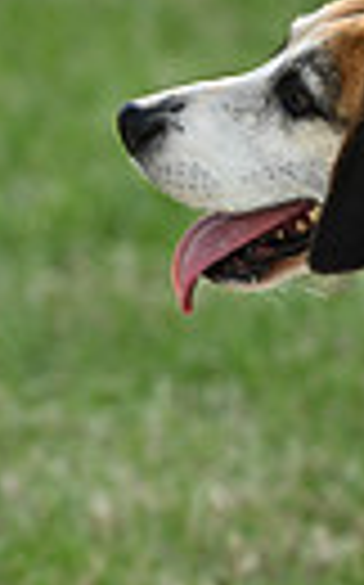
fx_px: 11915
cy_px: 488
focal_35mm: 749
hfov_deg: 1.7
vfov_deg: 2.8
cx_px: 1070
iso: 320
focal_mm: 165
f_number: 4.5
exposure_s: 1/1000
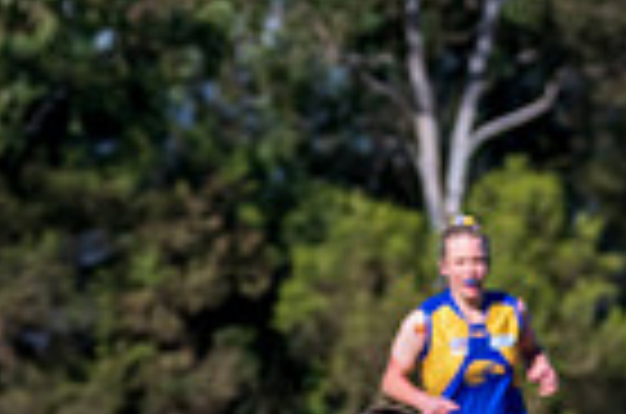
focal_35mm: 1136
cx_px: 758
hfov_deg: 1.8
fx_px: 19709
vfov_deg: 1.2
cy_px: 756
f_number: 8
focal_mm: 220
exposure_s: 1/2000
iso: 800
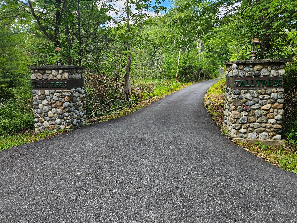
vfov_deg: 58.9
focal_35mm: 23
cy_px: 112
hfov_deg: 73.9
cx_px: 148
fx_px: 197
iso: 25
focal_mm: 5.4
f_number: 1.8
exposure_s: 1/207
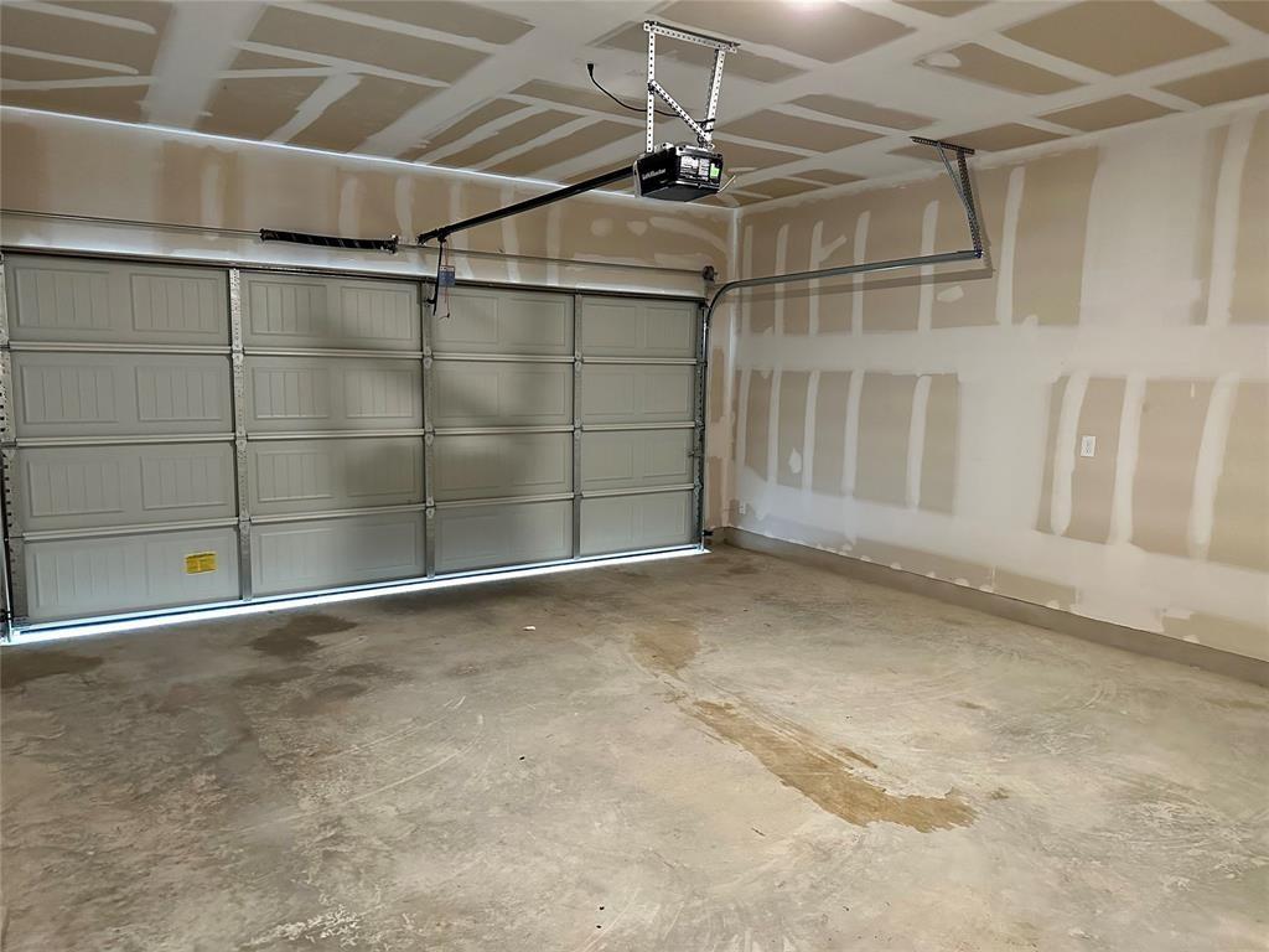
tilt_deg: -8.0
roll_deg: -0.4
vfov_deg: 56.8
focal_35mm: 24
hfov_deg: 71.6
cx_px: 634
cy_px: 476
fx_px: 880
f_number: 1.78
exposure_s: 1/60
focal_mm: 6.86
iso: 800
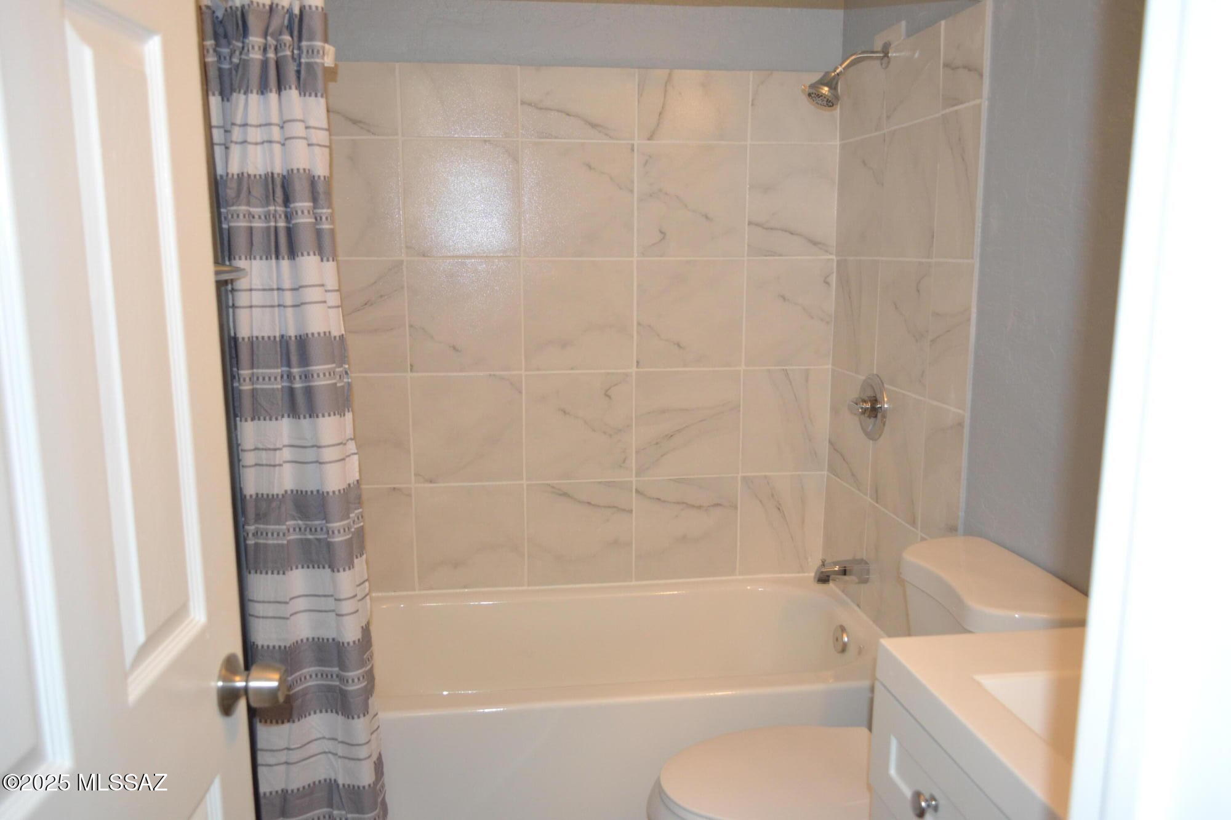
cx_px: 616
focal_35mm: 27
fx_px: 923
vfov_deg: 47.9
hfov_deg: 67.4
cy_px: 410
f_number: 3.5
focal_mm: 18
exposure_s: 1/60
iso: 900
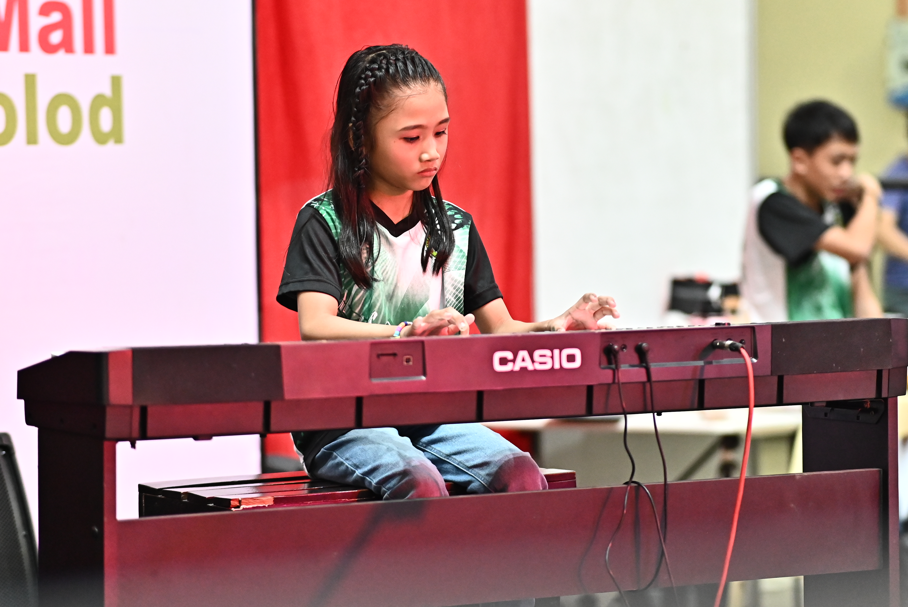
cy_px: 304
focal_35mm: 127
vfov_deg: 10.8
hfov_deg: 16.1
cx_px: 454
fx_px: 3206
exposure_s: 1/640
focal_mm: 85
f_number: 1.8
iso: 2500
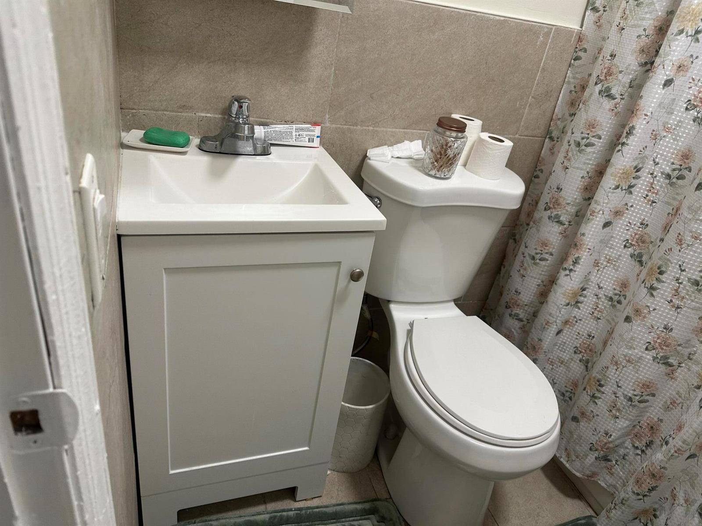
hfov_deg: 71.6
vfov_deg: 56.8
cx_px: 351
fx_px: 487
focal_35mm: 24
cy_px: 263
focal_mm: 6.86
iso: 125
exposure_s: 1/60
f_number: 1.78
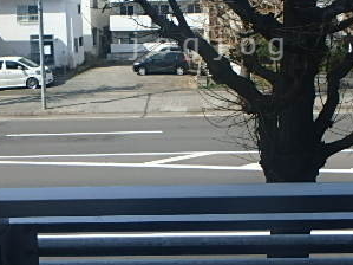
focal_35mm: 45
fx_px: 459
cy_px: 46
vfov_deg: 31.2
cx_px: 209
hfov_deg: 41.9
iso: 125
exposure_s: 1/1000
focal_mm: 3.7
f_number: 3.5
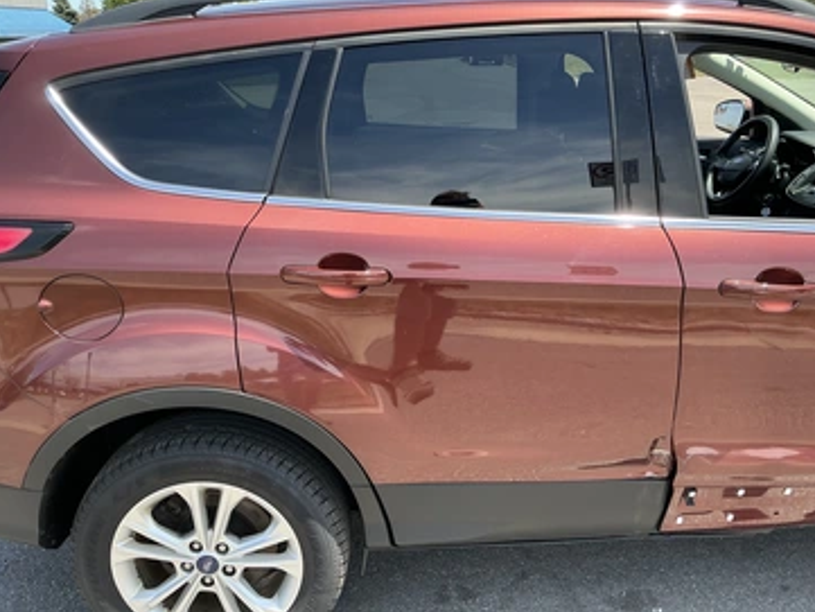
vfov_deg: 45.4
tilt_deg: -16.2
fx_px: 730
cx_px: 442
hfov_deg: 58.2
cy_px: 285
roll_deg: +1.5
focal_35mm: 31
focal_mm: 3
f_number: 1.8
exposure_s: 1/400
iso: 25
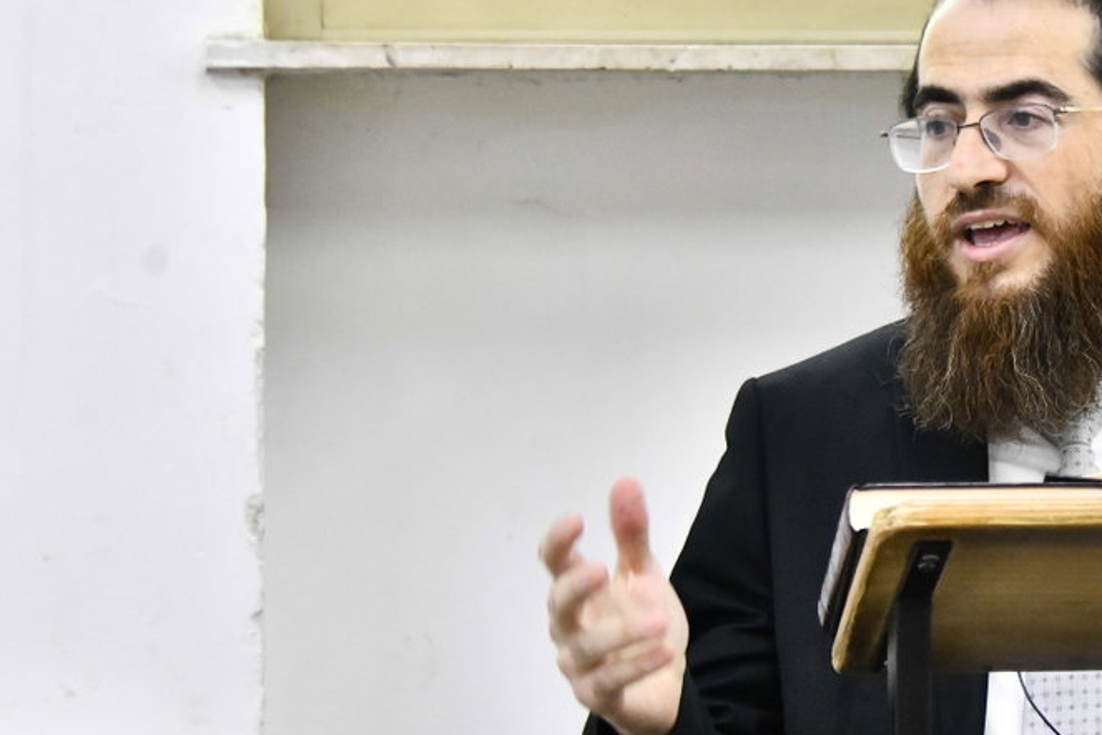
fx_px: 6336
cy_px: 303
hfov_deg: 9.9
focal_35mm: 207
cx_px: 1075
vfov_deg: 6.6
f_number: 5.6
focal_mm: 98
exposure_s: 1/320
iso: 4000
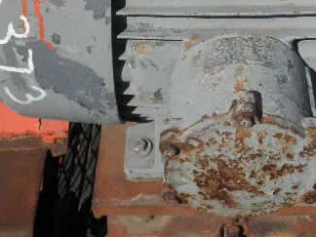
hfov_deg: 22.4
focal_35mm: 87
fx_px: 794
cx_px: 225
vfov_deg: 16.6
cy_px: 5
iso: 64
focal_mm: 7.9
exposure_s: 1/160
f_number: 9.6
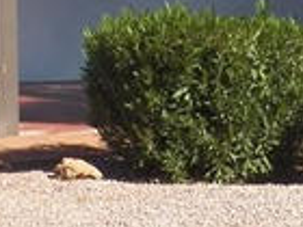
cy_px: 50
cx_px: 364
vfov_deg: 6.7
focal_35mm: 221
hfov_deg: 8.9
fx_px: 1934
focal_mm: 5.5
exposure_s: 1/1000
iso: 125
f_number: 4
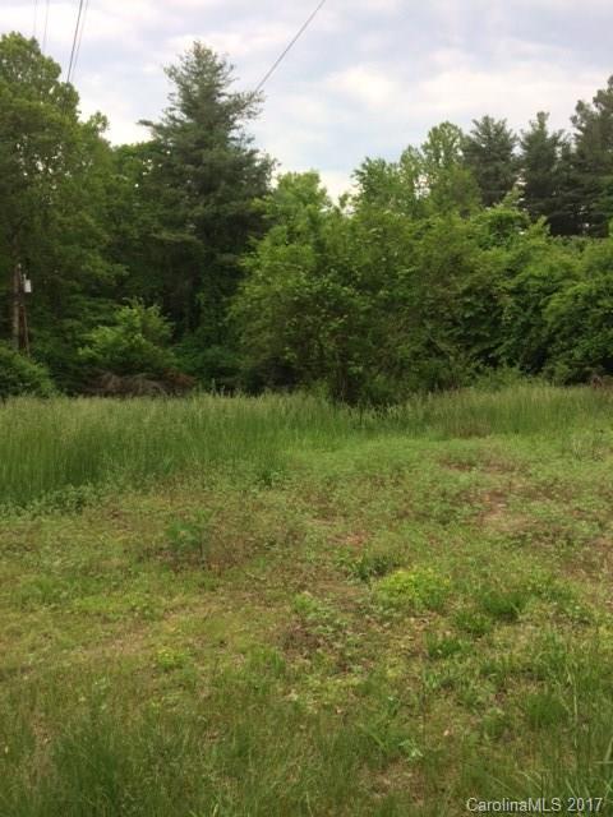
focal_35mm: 29
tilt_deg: -7.6
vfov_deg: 61.7
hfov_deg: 48.2
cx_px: 306
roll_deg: +1.8
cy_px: 408
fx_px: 685
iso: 32
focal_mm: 4.15
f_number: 2.2
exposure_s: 1/533
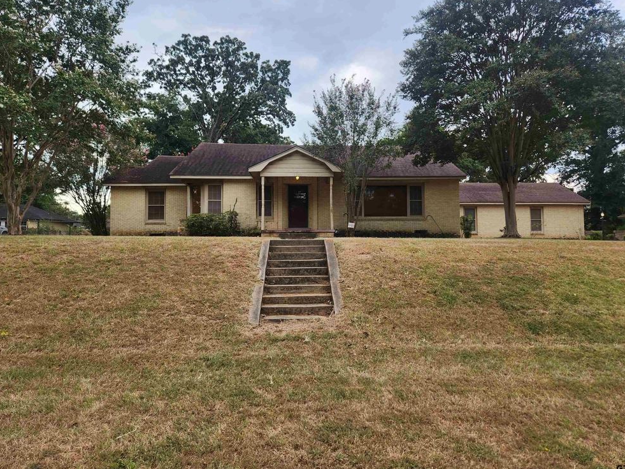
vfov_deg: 56.8
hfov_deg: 71.6
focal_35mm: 24
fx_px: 433
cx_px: 324
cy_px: 227
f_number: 1.8
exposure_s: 1/180
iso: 32
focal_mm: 5.4
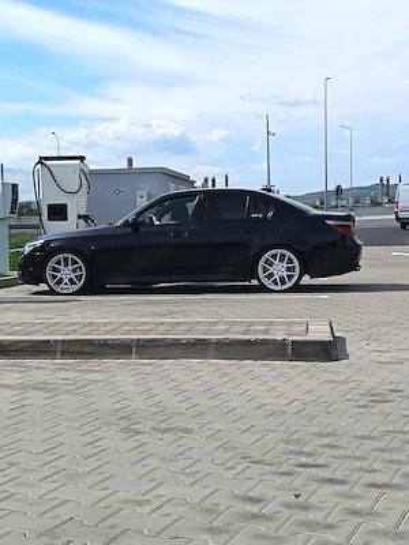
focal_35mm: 51
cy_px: 272
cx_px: 204
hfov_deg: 28.6
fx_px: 803
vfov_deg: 37.5
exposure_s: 1/675
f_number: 1.75
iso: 100
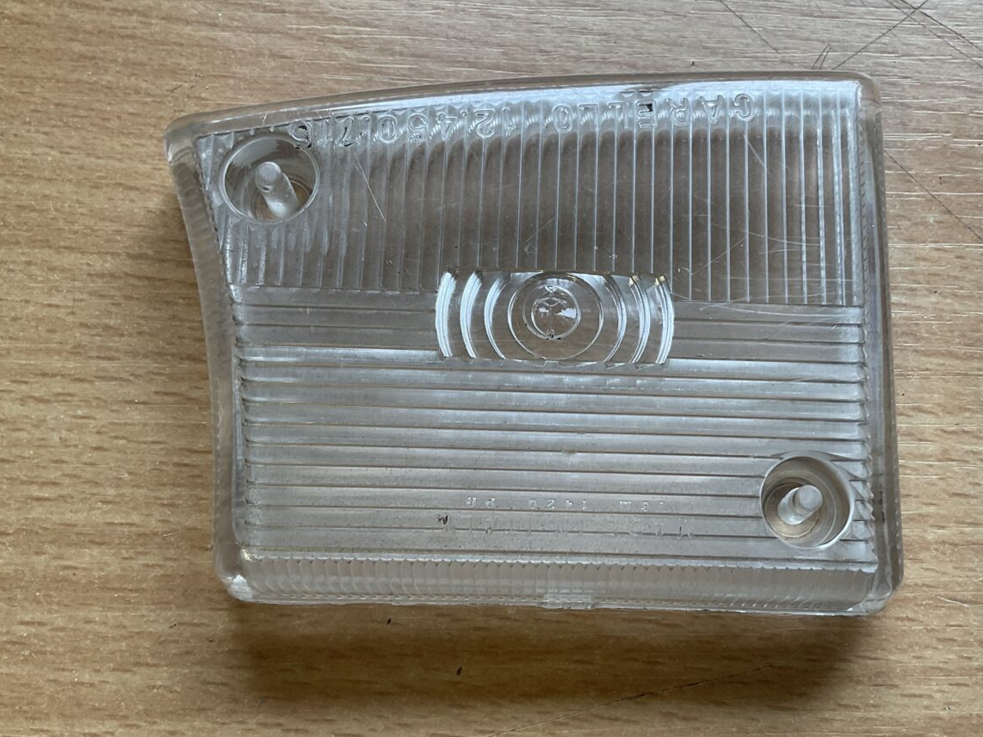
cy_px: 360
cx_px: 599
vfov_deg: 36.8
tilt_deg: -75.1
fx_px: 1108
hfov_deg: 47.5
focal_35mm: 39
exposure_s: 1/120
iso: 40
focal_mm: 3
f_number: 1.8
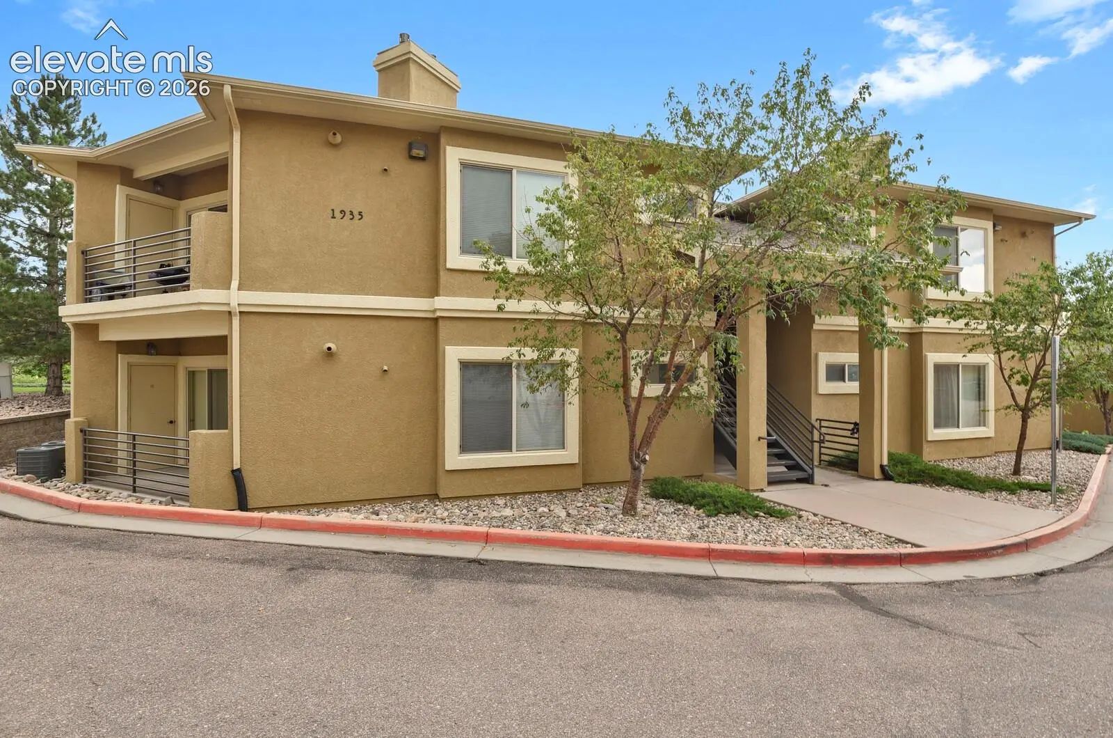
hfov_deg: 93.4
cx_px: 556
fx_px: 525
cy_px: 369
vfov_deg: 70.2
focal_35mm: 17
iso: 450
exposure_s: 1/20
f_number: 8
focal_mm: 17
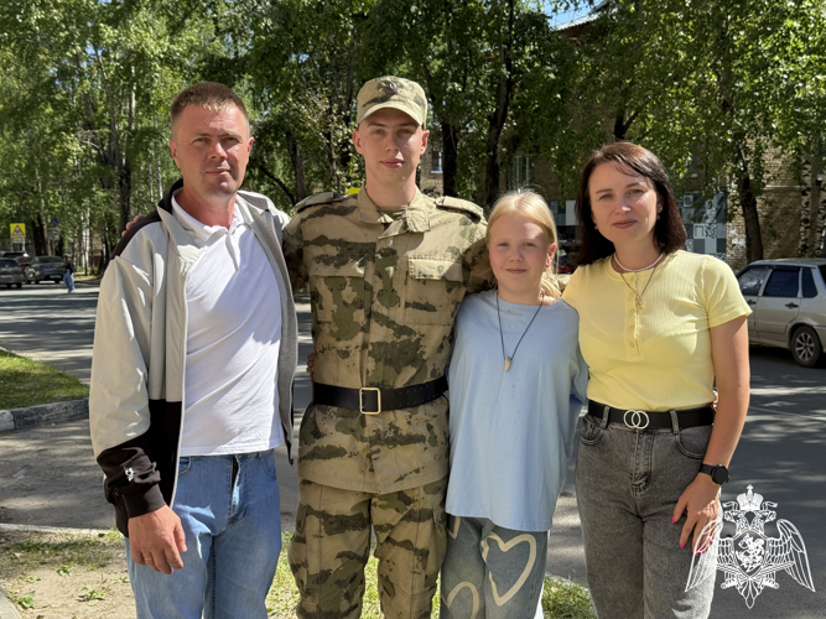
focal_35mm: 48
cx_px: 413
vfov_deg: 30.3
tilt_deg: -2.6
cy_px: 310
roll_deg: +1.0
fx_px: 1145
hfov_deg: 39.7
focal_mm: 6.76
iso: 80
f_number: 1.78
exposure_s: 1/2494
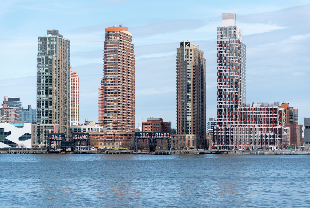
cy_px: 104
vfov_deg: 11.2
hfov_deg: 16.7
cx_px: 156
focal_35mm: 123
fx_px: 1058
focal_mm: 120
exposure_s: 1/1000
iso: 100
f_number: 4
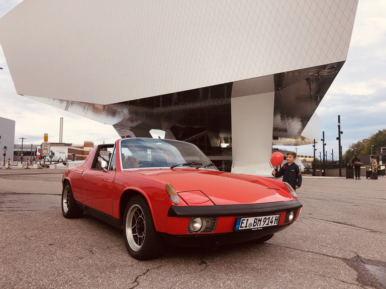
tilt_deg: +2.7
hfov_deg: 63.4
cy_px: 144
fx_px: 312
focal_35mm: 28
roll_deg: +1.1
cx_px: 193
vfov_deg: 49.7
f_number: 1.8
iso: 20
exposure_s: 1/623
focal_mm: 4
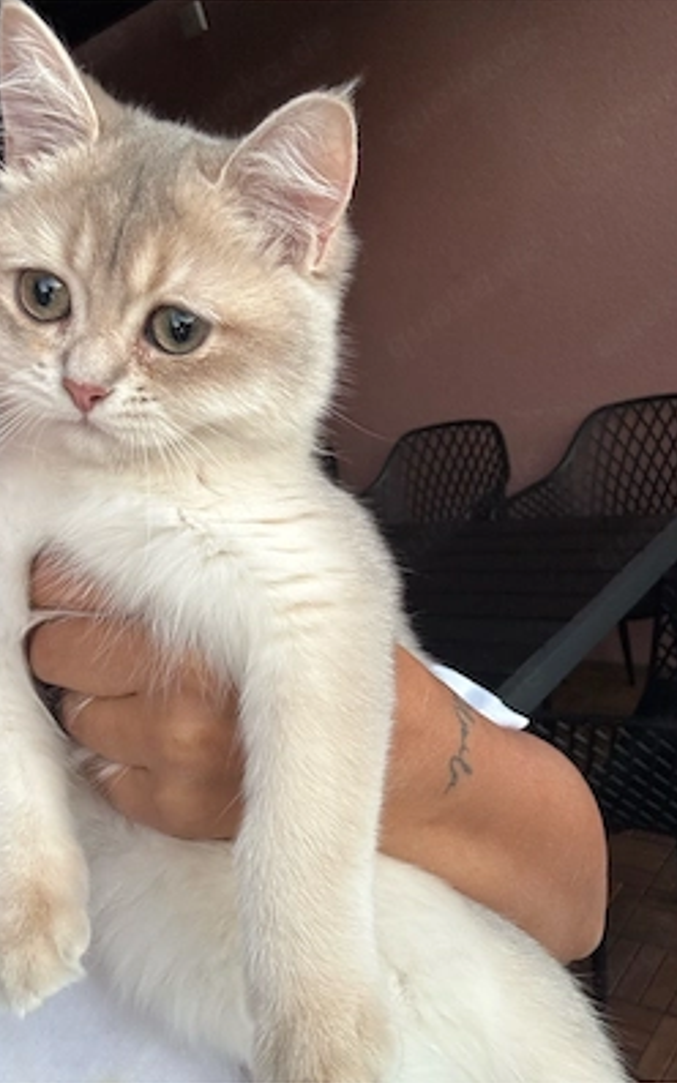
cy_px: 540
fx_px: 945
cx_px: 314
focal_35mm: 32
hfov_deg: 39.4
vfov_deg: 59.7
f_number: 1.9
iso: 160
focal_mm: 2.69
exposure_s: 1/60
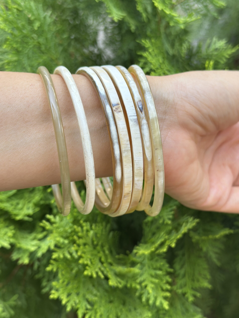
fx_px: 442
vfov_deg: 39.7
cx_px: 120
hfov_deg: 30.3
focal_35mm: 48
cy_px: 159
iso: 80
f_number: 1.78
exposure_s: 1/349
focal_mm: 6.86
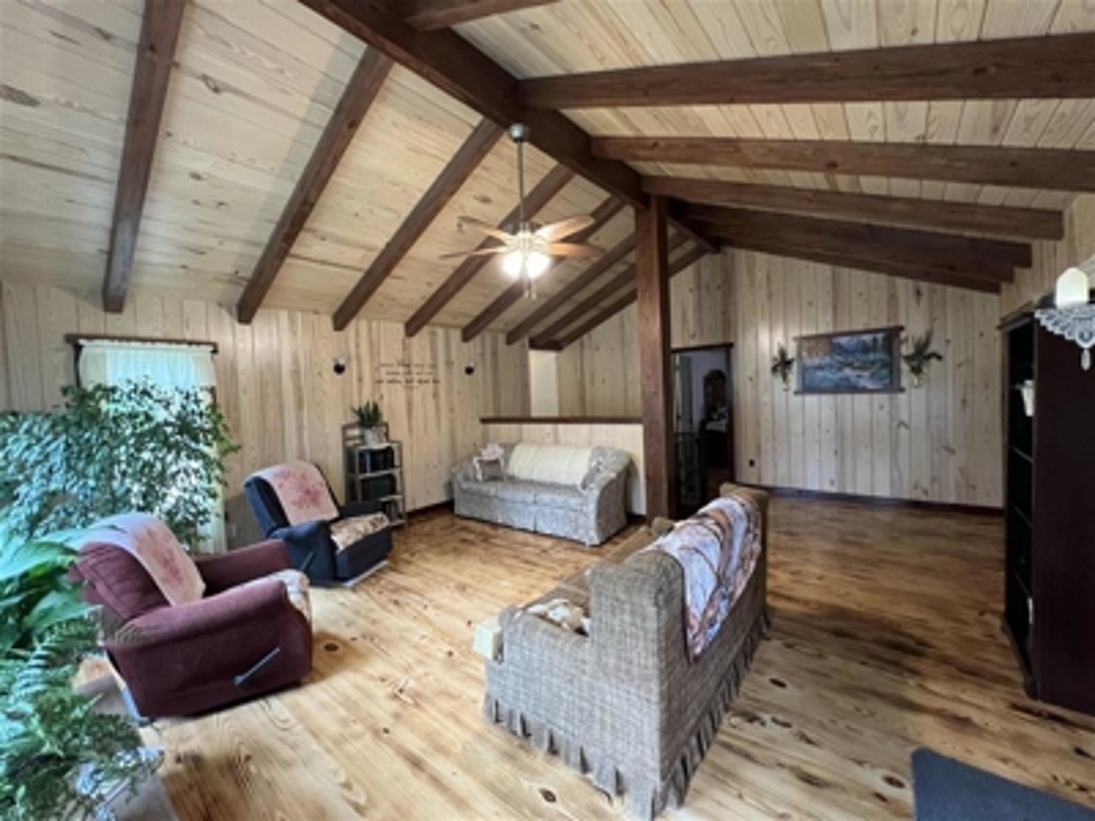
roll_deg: +2.9
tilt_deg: -2.9
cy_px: 410
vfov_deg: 89.9
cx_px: 548
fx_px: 411
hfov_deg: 106.2
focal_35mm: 13
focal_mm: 1.57
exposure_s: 1/60
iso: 640
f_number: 1.8
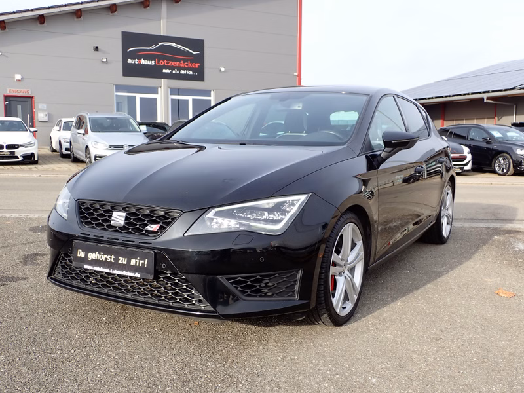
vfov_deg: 39.7
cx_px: 262
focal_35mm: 36
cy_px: 196
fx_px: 545
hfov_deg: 51.4
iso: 100
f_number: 3.5
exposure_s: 1/250
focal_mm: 6.37
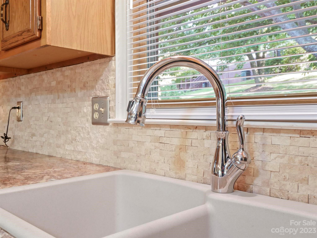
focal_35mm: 36
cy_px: 119
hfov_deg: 51.3
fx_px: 330
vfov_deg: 39.7
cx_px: 158
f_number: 9
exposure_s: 1/2
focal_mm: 18
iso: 800
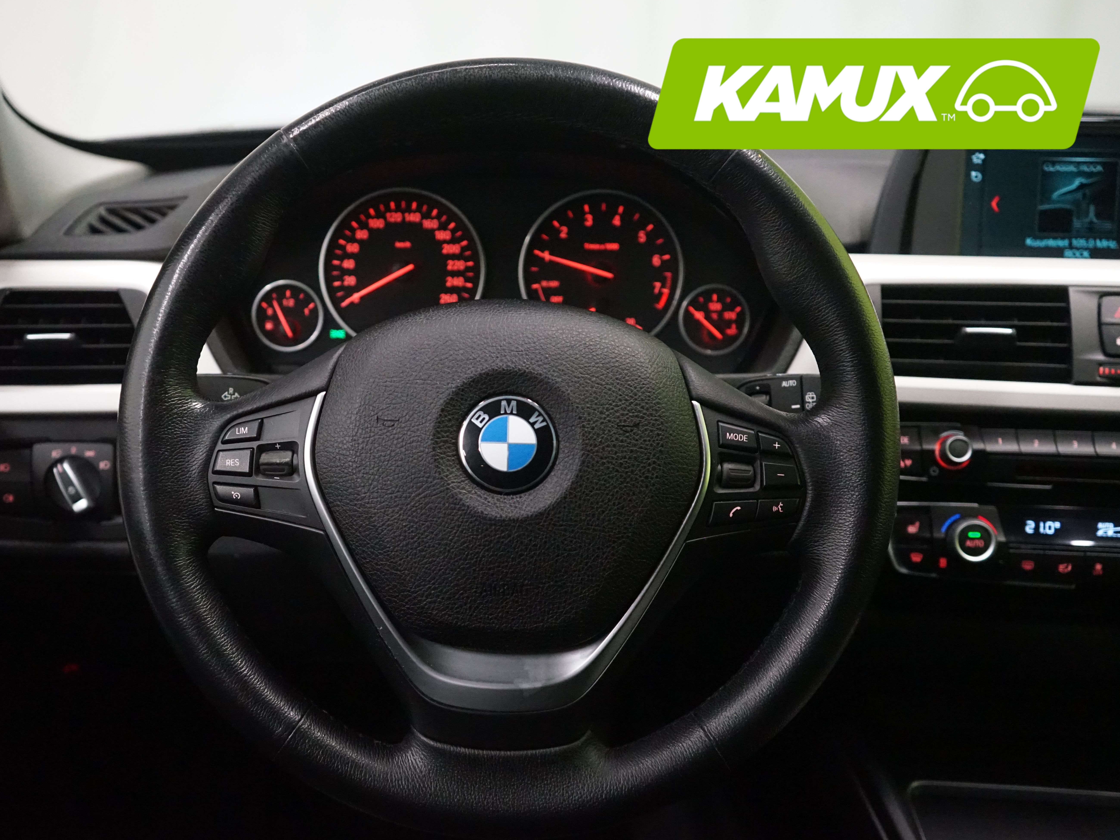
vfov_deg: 35.1
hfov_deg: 45.7
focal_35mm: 41
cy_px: 427
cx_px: 487
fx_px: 1327
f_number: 4
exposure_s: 1/80
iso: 6400
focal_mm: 37
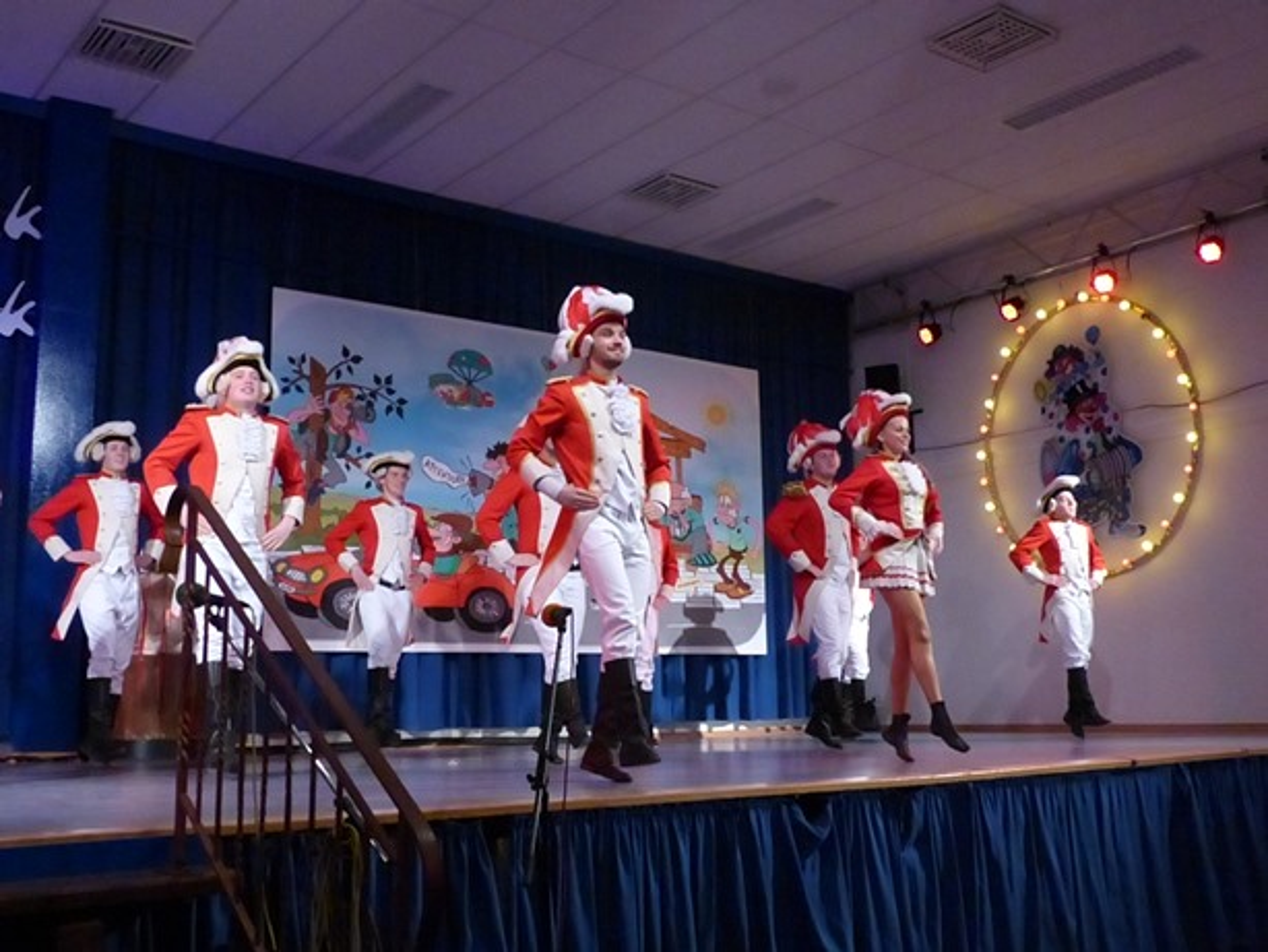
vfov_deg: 38.7
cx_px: 634
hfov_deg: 50.1
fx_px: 1356
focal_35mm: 37
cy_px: 476
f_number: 4
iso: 1600
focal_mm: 6.6
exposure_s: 1/200
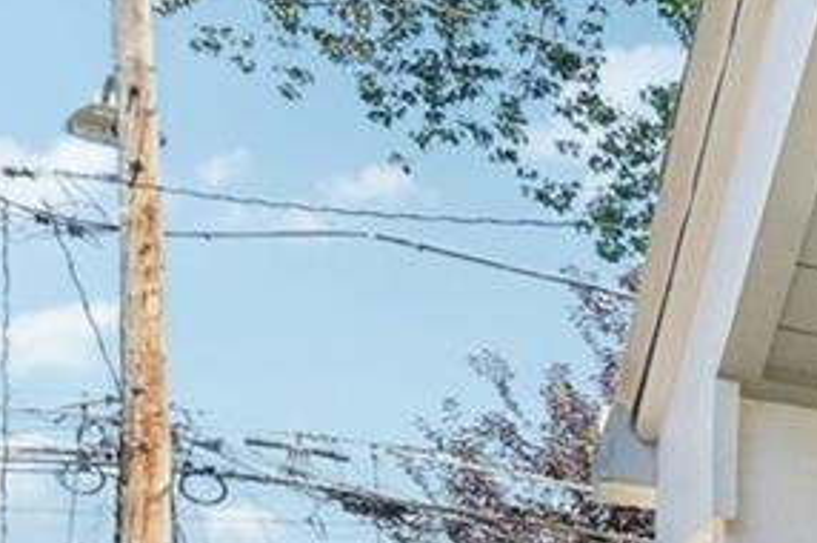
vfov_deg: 14.0
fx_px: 1904
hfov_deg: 13.4
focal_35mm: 84
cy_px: 1037
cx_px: 2160
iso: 800
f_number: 8
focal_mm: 10
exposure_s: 1/400
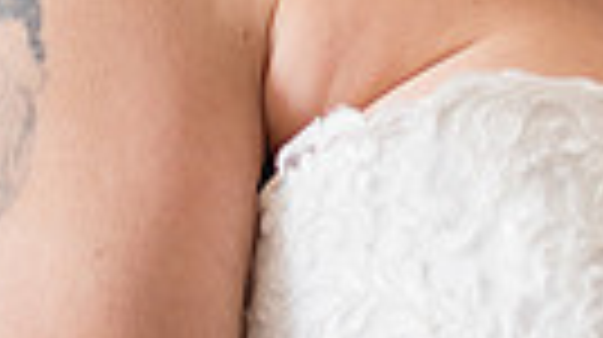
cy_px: -185
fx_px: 4791
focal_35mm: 300
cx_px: 536
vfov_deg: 4.0
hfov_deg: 7.2
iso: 200
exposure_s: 1/320
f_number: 1.8
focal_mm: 85
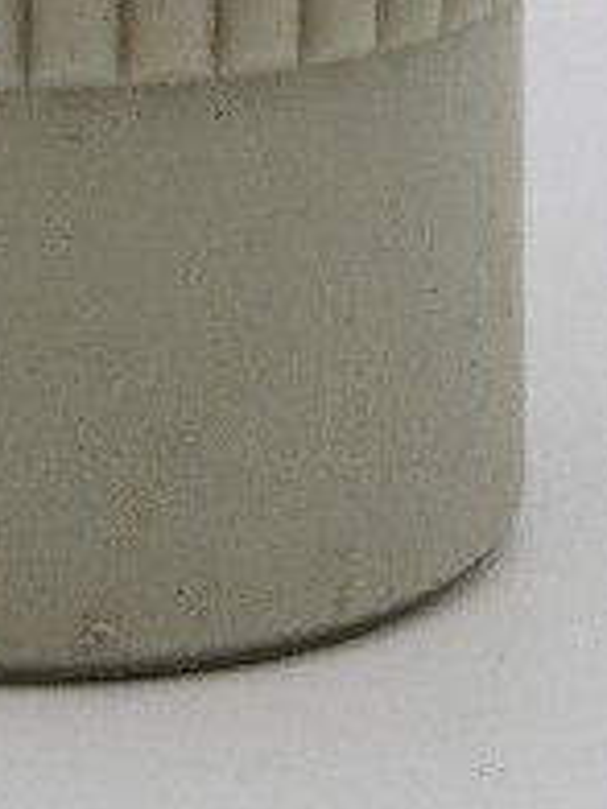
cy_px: -177
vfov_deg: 9.1
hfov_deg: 6.9
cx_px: 74
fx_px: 5027
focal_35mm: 215
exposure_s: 1/400
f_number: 8
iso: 100
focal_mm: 14.1
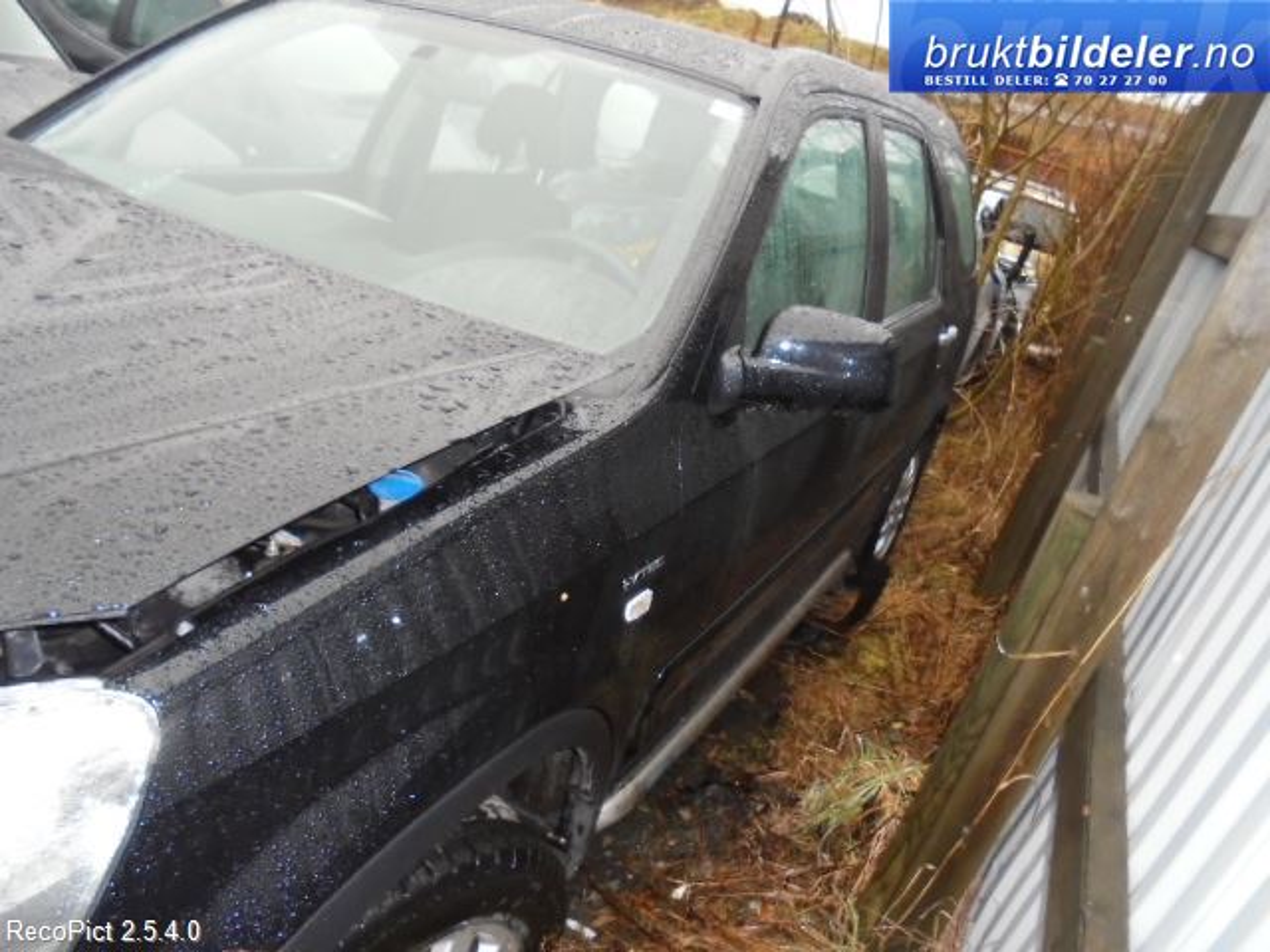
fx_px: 954
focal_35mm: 26
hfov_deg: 67.3
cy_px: 476
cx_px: 635
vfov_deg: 53.1
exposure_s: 1/30
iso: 400
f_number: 3.5
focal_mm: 4.6
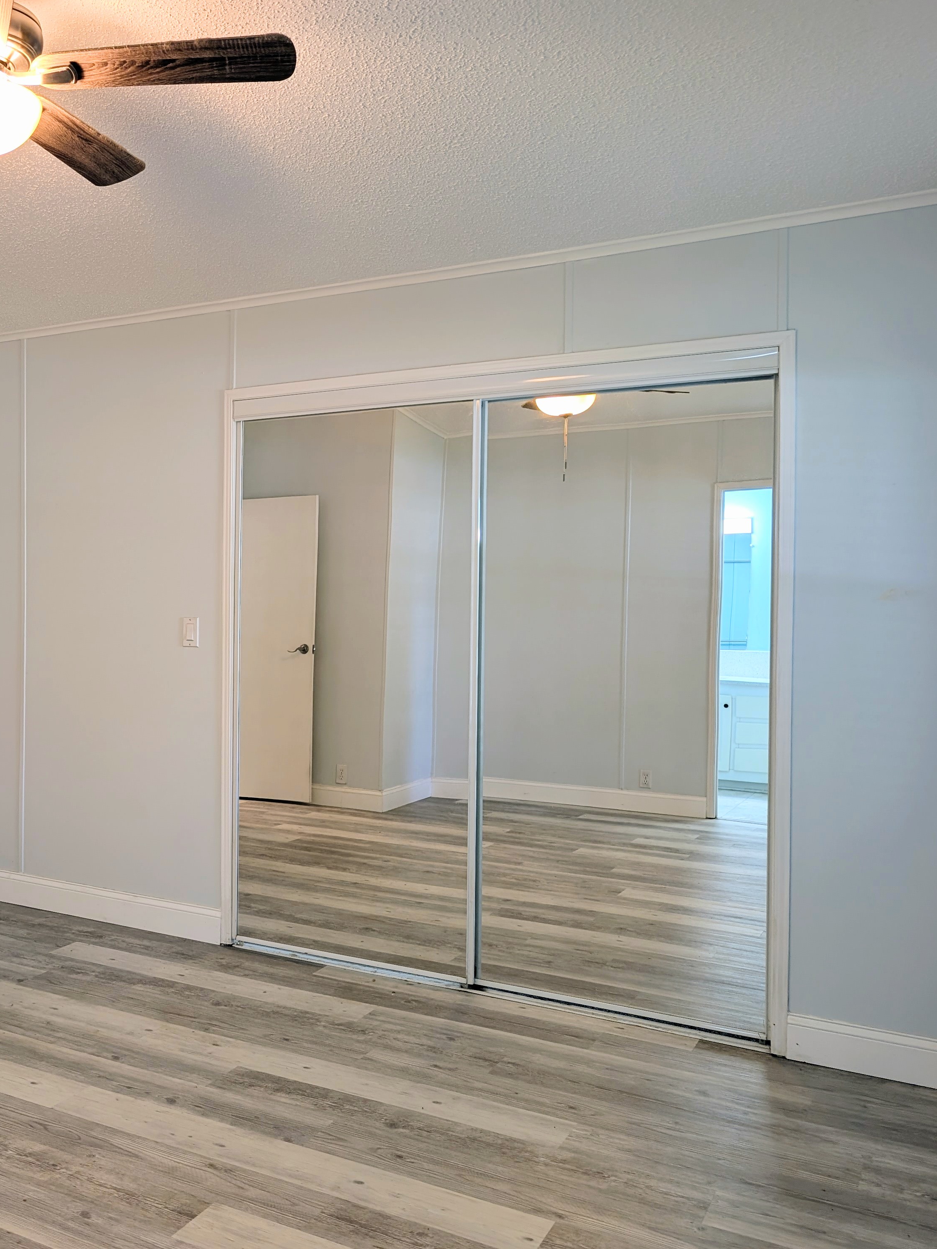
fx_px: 1191
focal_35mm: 33
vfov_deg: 55.3
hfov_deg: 40.0
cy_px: 610
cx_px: 103
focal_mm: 6.9
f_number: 1.68
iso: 40
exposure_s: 1/24
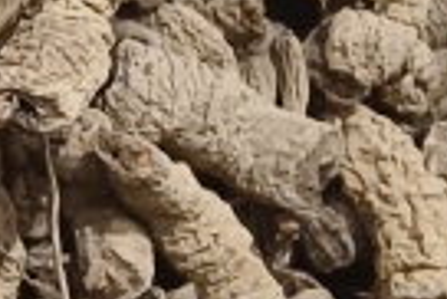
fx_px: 1902
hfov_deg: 11.5
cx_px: -555
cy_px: 53
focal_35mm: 153
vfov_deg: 9.0
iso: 1539
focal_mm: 2.32
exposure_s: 1/60
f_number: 2
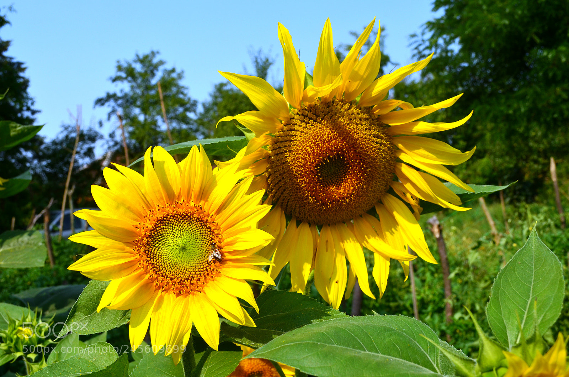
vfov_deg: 34.0
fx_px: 615
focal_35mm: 39
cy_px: 188
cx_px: 284
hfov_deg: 49.7
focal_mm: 26
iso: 200
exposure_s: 1/400
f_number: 11
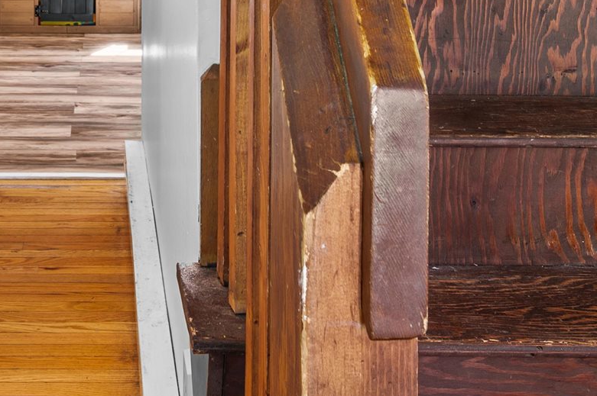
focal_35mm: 59
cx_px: 96
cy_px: -120
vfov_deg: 20.9
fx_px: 977
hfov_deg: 32.7
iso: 250
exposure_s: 4
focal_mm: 15
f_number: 7.1
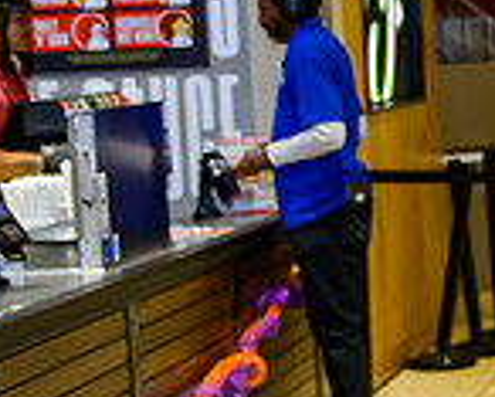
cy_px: 198
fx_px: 1964
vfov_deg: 11.5
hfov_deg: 13.4
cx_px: 783
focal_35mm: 134
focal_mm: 36
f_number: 3.2
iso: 1250
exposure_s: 1/200
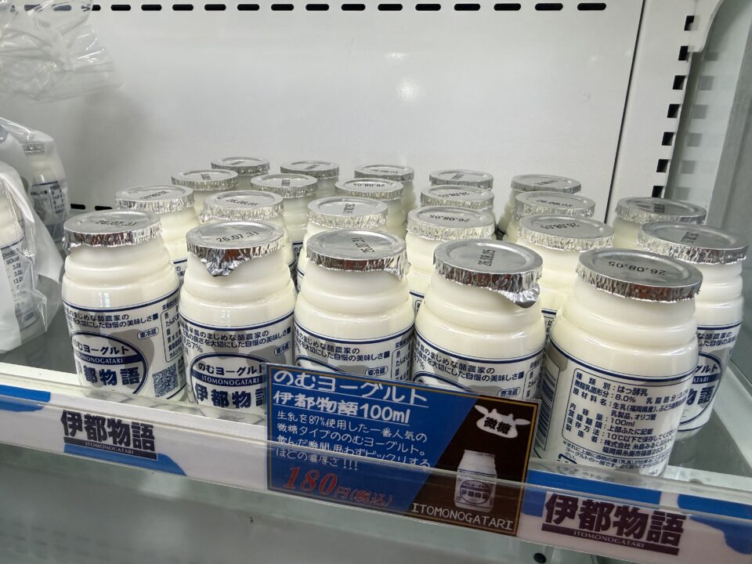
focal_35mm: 24
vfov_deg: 56.8
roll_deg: -0.6
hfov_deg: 71.6
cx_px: 376
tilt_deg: -21.4
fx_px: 521
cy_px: 282
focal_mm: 2.22
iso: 125
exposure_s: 1/120
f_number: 2.2
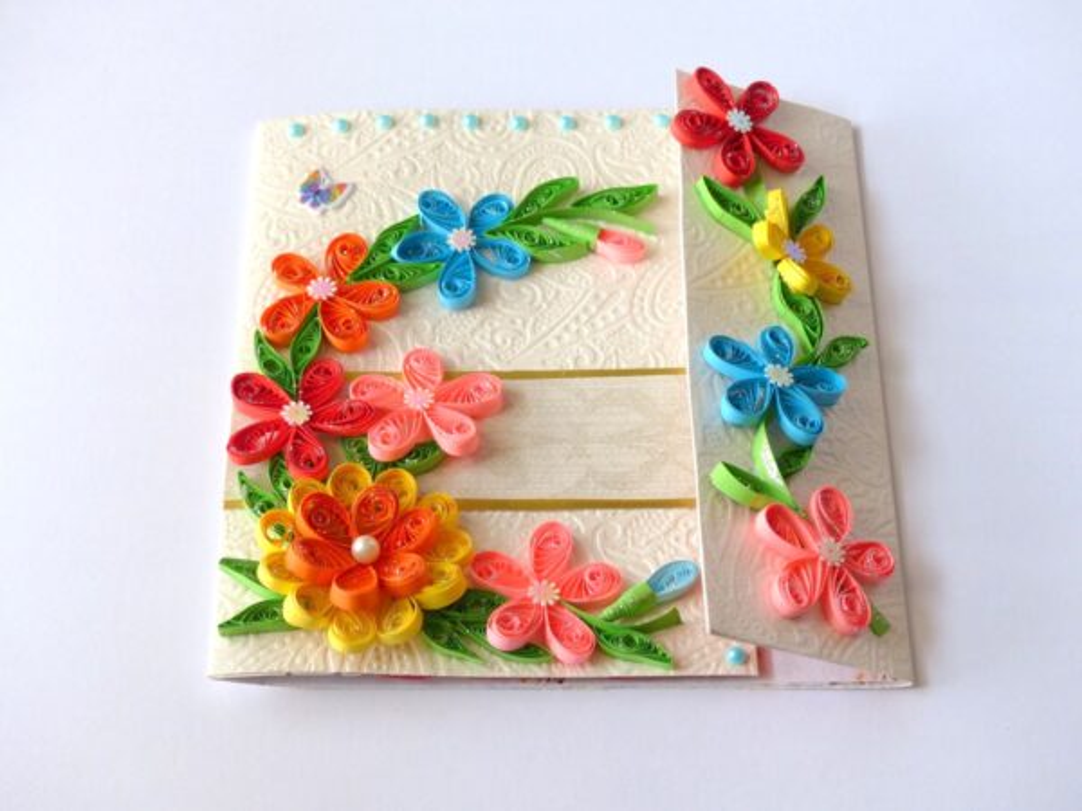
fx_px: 2063
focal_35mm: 66
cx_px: 541
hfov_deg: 29.4
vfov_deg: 22.3
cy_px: 406
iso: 100
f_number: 2.8
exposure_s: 1/125
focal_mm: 11.9
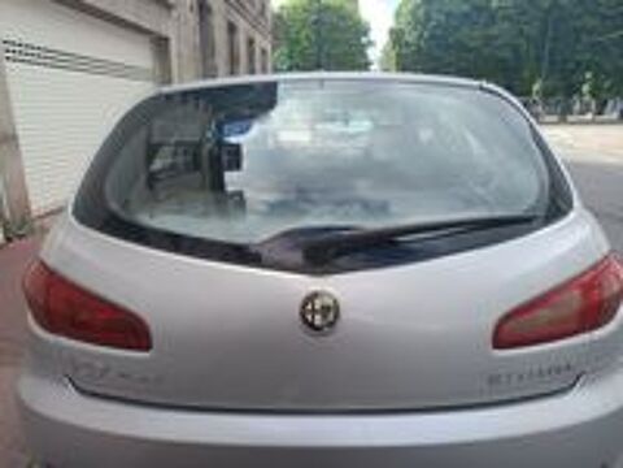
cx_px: 312
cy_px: 234
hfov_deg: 71.6
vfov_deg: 56.8
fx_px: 432
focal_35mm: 24
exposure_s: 1/156
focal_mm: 5.31
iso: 50
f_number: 1.7
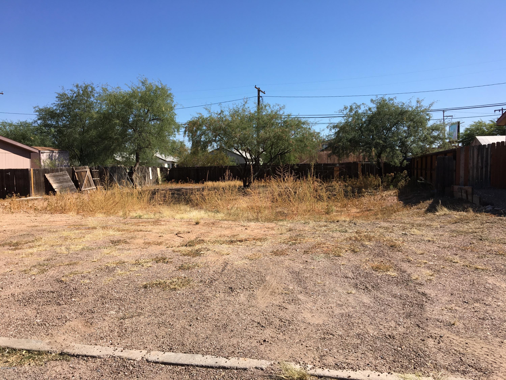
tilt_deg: -3.3
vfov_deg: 48.2
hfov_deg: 61.7
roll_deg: +0.3
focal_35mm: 29
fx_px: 424
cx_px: 253
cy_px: 190
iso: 25
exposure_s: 1/1570
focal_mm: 4.15
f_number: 2.2
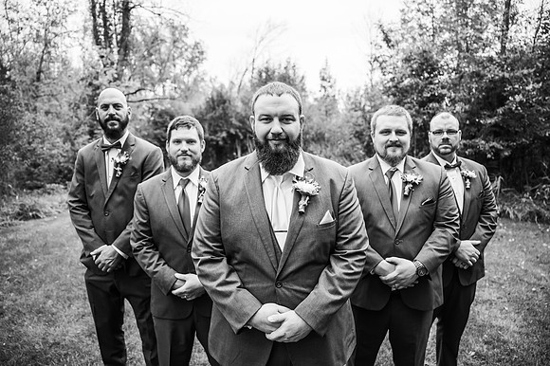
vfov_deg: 52.3
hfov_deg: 72.8
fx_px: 373
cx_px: 275
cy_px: 183
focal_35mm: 24
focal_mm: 24
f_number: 2.8
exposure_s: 1/1000
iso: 500
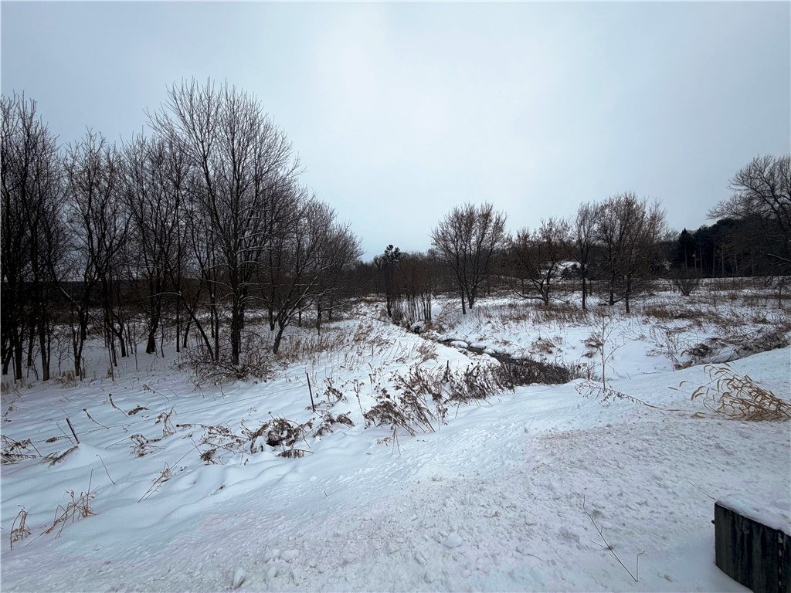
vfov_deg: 85.7
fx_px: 320
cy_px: 296
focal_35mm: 14
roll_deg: +1.9
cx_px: 396
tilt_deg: -2.0
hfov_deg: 102.1
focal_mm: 2.22
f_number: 2.2
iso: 25
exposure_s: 1/770
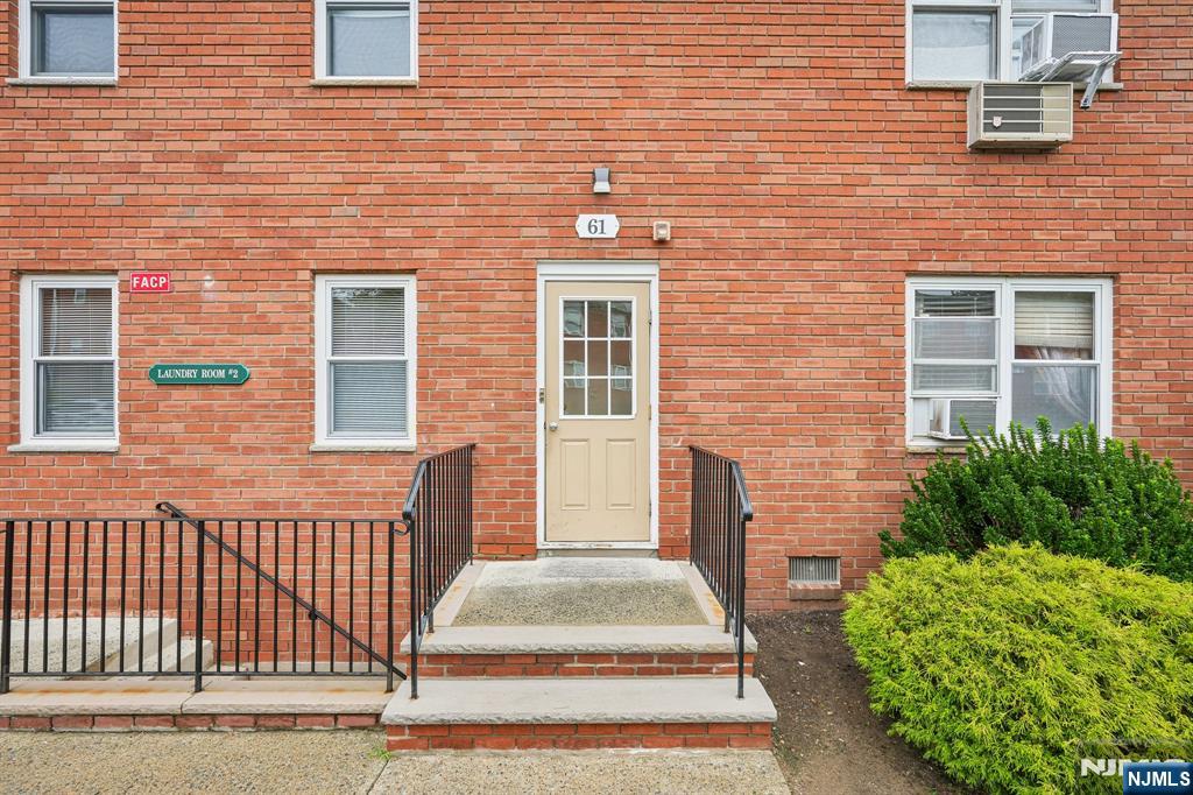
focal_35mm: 18
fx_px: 580
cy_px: 398
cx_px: 596
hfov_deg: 91.6
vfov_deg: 68.8
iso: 100
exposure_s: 1/40
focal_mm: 17.5
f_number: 8
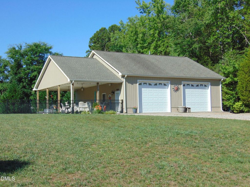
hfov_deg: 38.2
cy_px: 94
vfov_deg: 29.1
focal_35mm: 50
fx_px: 361
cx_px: 125
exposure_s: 1/1000
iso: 80
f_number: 3.5
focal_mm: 9
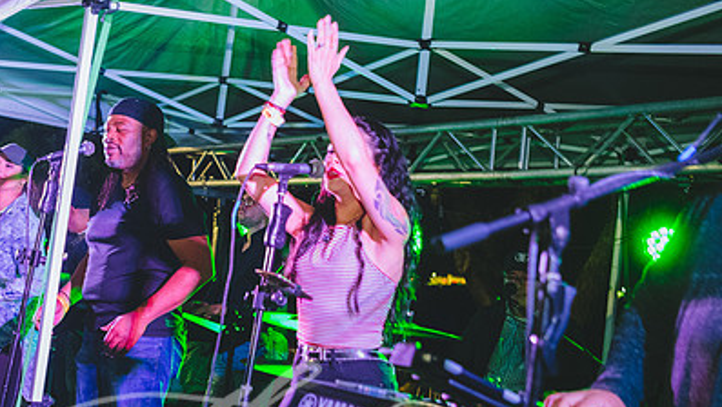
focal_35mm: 52
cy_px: 259
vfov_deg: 23.0
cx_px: 216
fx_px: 996
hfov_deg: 39.2
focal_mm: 34
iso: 4000
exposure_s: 1/60
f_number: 2.8
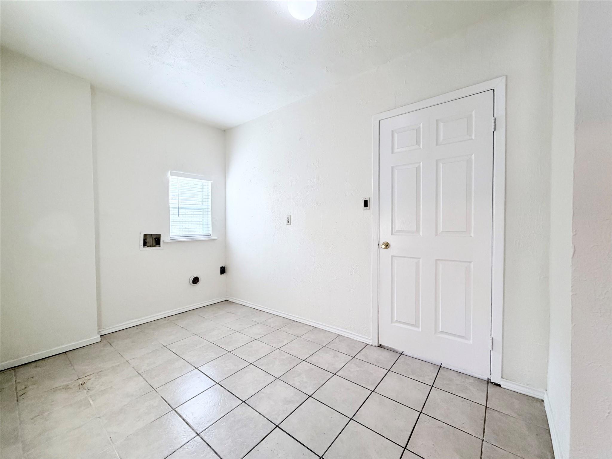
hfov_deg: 102.1
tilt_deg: -0.9
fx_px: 248
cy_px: 230
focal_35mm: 14
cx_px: 306
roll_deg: +0.4
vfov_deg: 85.7
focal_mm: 2.22
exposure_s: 1/60
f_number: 2.2
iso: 250
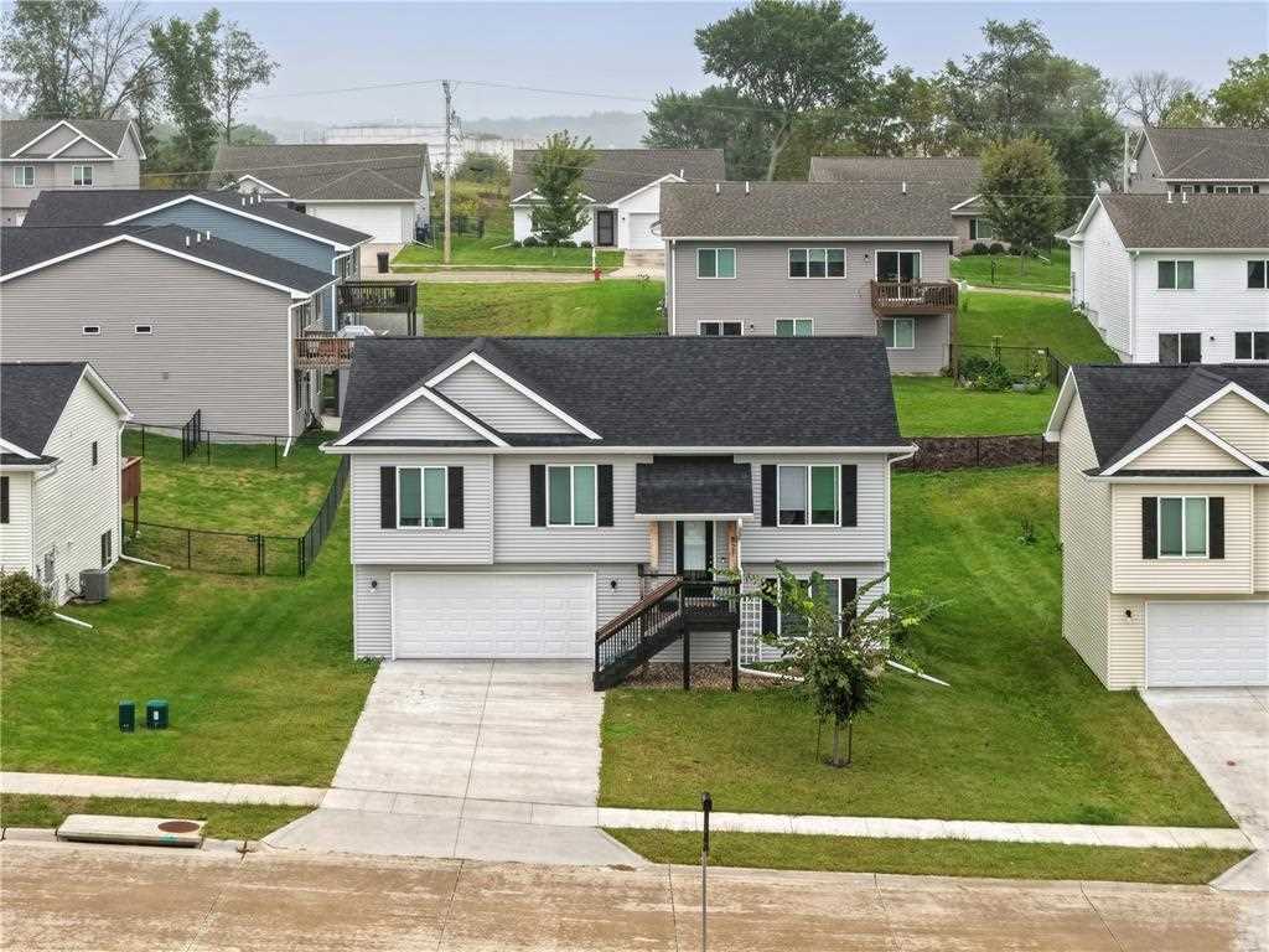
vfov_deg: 21.0
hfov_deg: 27.8
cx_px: 634
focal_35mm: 70
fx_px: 2566
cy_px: 476
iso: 100
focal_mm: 19.4
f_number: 2.8
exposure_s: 1/80
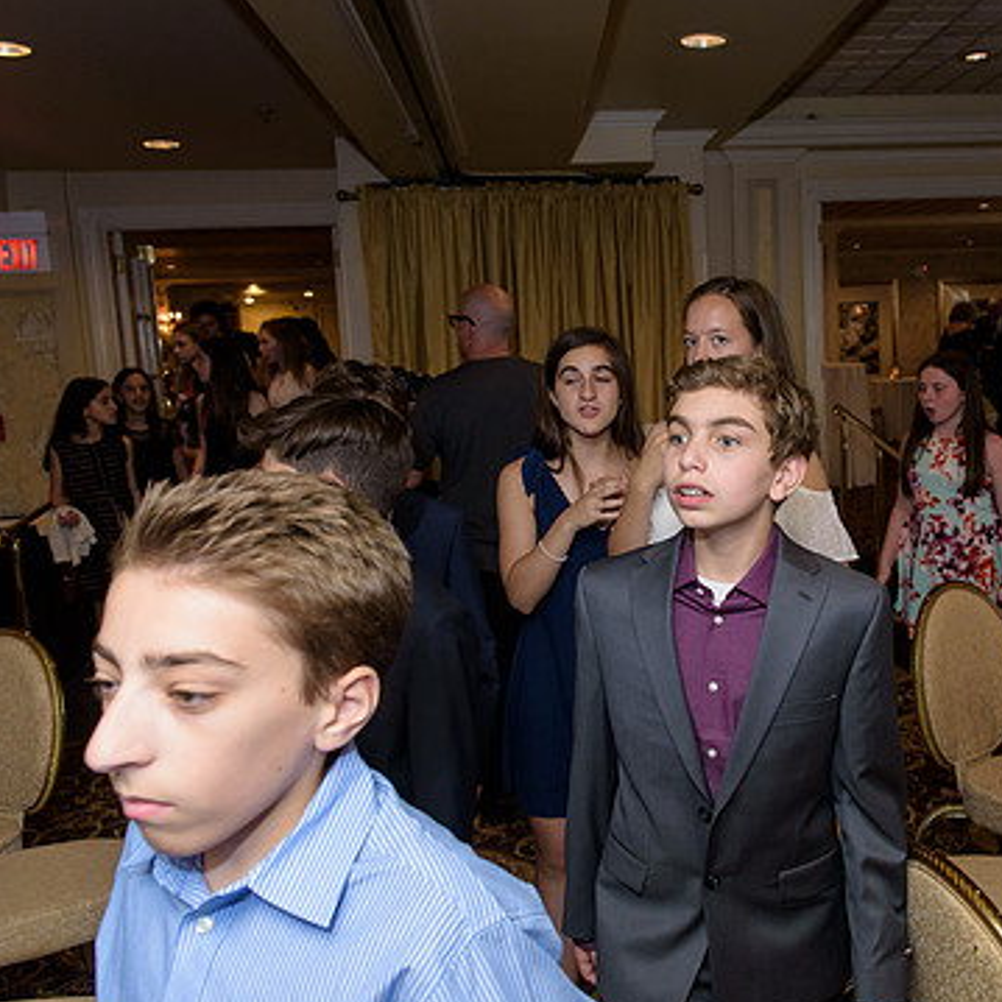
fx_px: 1081
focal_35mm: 33
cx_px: 667
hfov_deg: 48.9
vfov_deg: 49.7
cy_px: 507
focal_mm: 24
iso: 1250
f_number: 4
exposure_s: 1/125
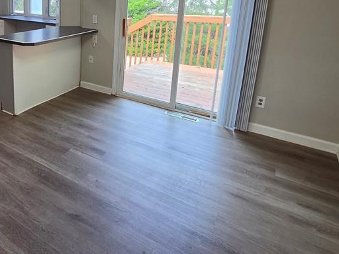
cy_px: 47
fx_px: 255
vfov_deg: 49.6
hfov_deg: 60.5
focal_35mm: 26
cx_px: 57
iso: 200
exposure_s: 1/120
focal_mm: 2.2
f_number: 2.2
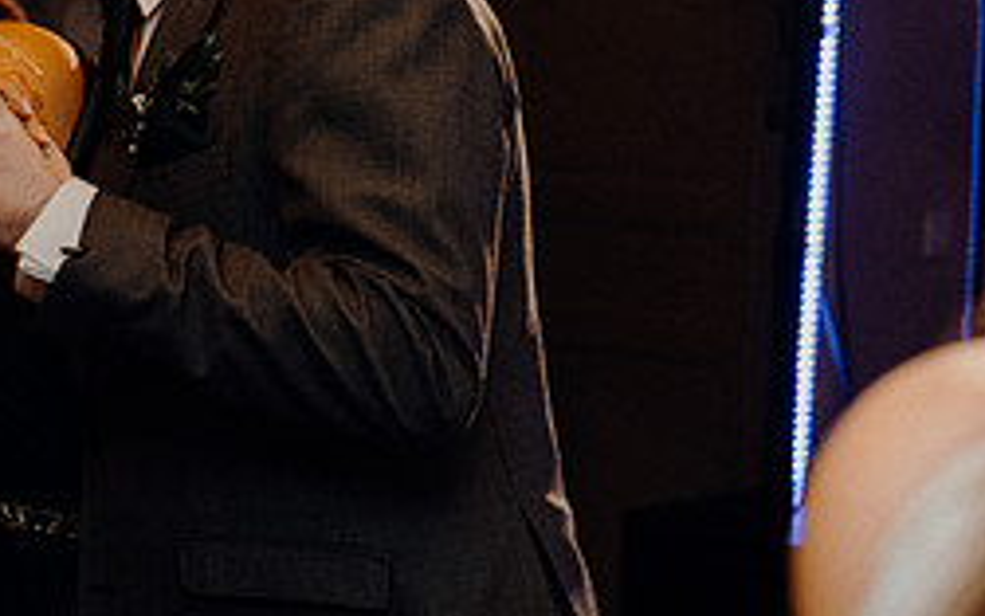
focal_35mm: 113
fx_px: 3034
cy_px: 245
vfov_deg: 11.6
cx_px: 55
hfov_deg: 18.1
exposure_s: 1/160
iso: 2500
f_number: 3.5
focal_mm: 48
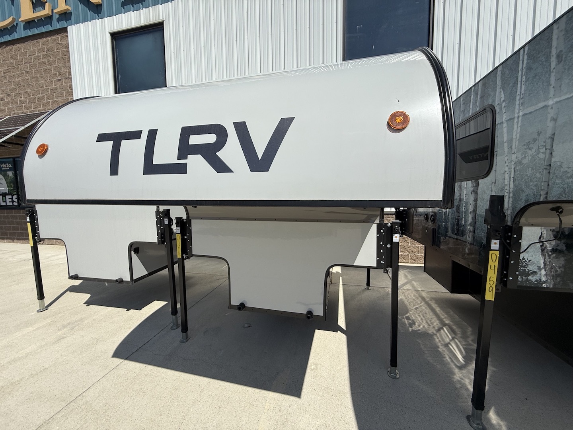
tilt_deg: -3.1
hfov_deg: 102.1
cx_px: 286
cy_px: 215
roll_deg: -2.1
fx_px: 232
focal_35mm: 14
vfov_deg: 85.7
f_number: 2.2
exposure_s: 1/2717
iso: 50
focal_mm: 2.22
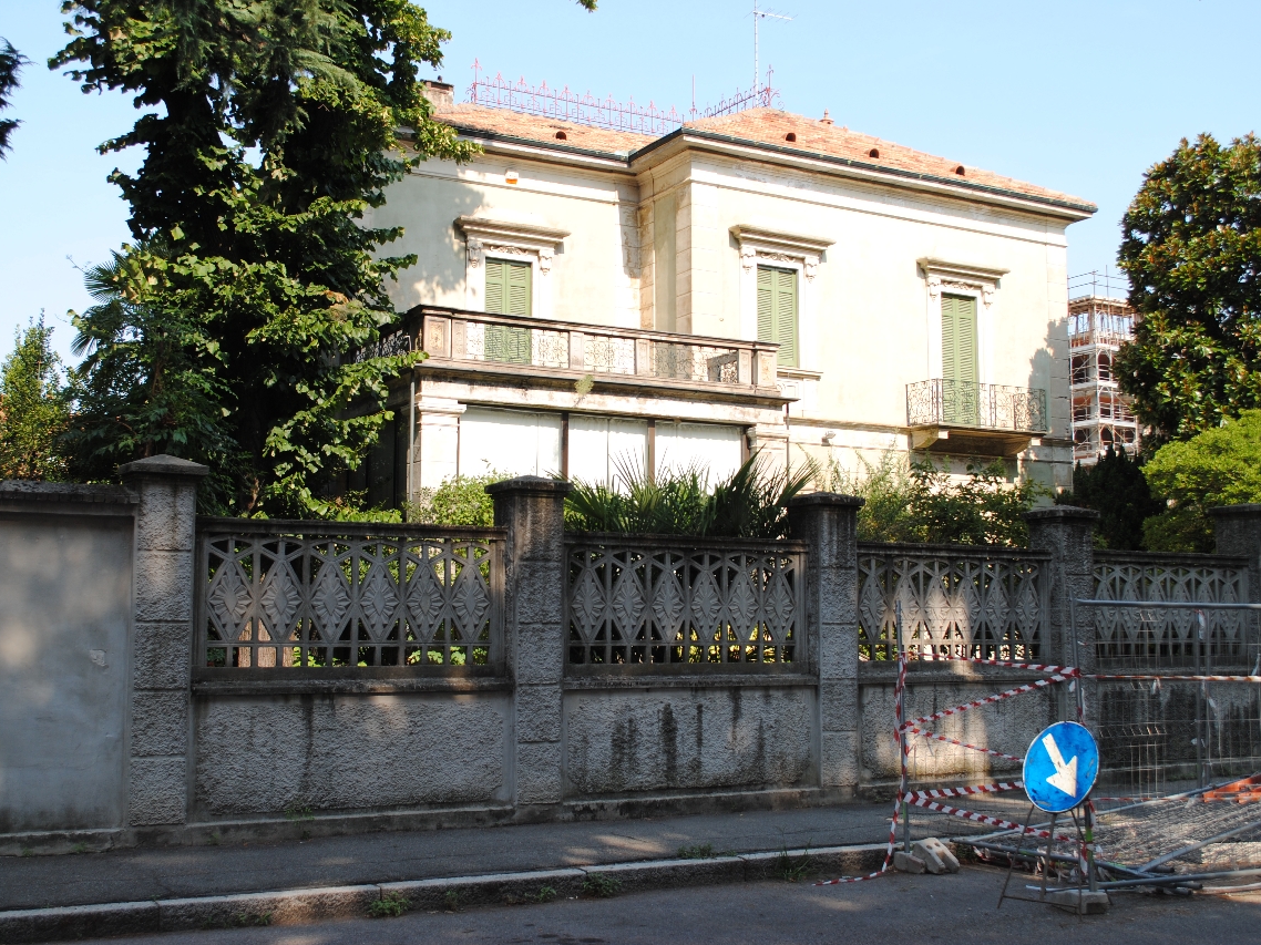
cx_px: 584
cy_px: 472
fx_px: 1420
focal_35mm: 39
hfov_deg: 47.8
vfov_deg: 36.8
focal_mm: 24
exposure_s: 1/200
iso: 100
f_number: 6.3
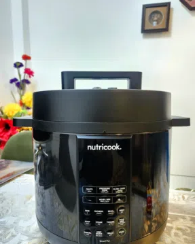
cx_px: 101
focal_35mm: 25
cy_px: 128
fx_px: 180
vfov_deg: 68.1
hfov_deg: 56.8
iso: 640
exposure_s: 1/60.2
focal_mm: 6.4
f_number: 1.8
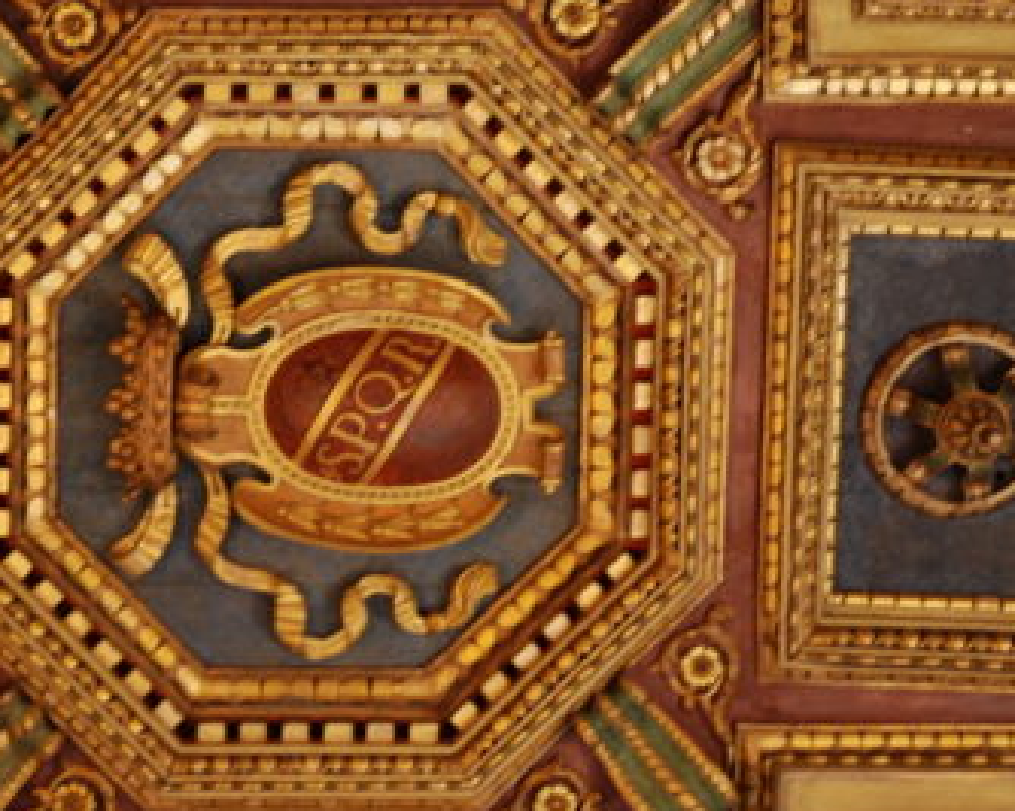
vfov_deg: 16.5
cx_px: 298
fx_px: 2793
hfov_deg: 20.5
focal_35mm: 93
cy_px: 378
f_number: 4.5
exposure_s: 1/15
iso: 800
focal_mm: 44
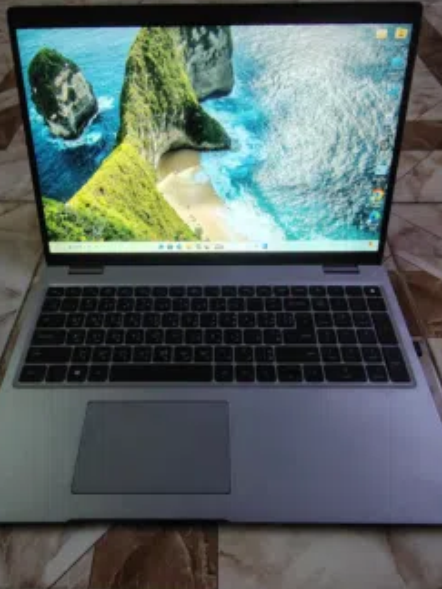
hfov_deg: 63.4
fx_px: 358
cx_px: 206
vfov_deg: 78.8
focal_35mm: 21
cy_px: 320
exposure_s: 1/33.3
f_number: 2.2
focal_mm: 1.43
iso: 373
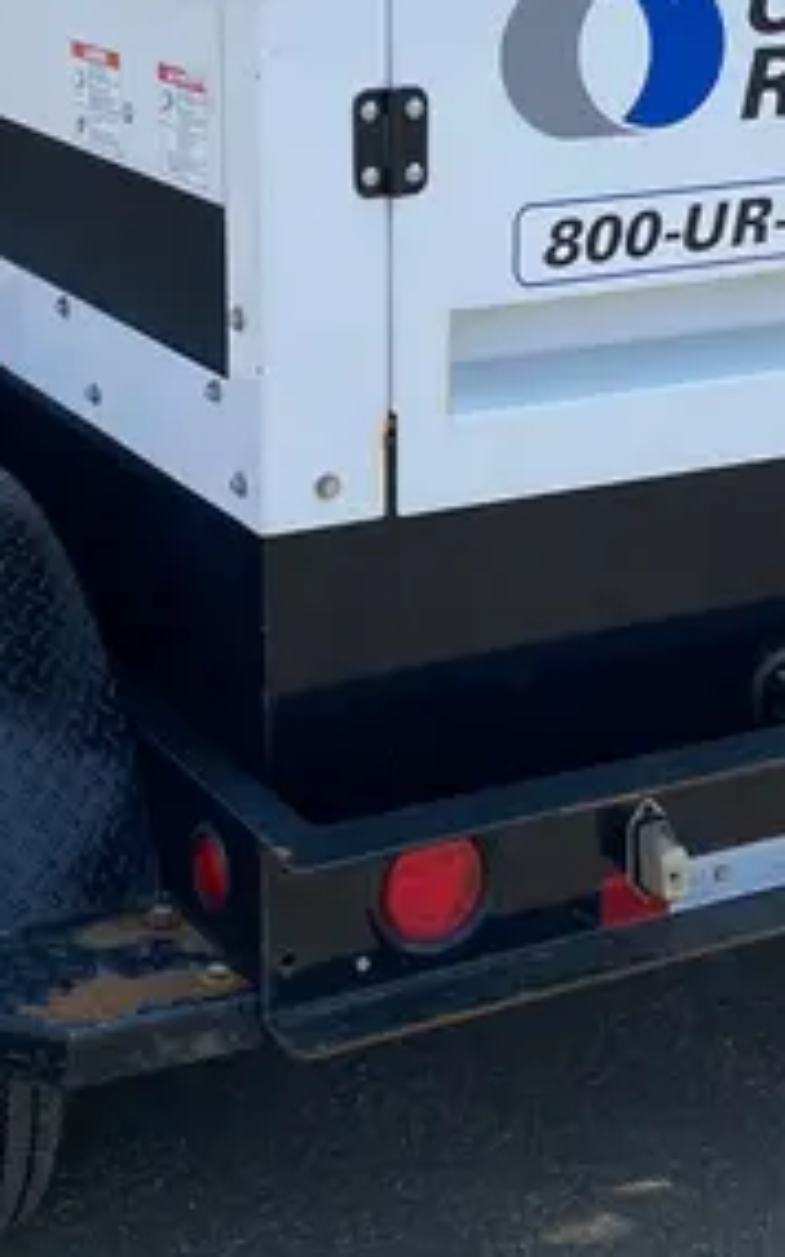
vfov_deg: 28.5
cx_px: 309
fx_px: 2432
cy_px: 284
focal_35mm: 71
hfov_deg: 18.3
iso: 32
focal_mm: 4.25
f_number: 1.8
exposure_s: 1/1961
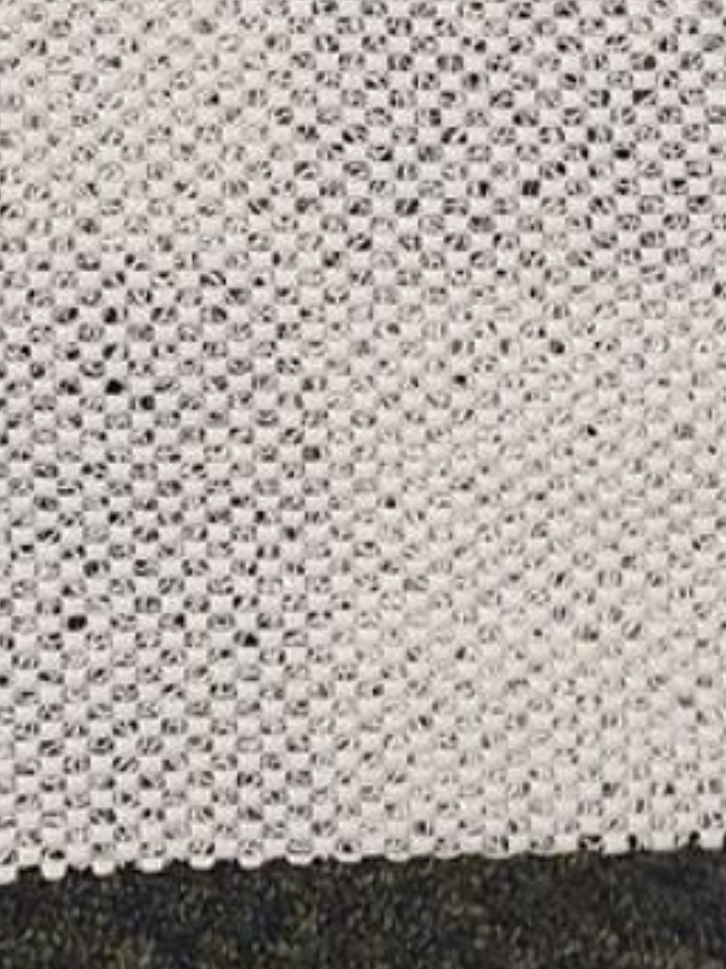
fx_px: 2826
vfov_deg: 16.2
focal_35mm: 101
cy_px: -807
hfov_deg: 14.6
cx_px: 158
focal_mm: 4.32
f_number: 2.4
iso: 320
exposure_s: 1/50
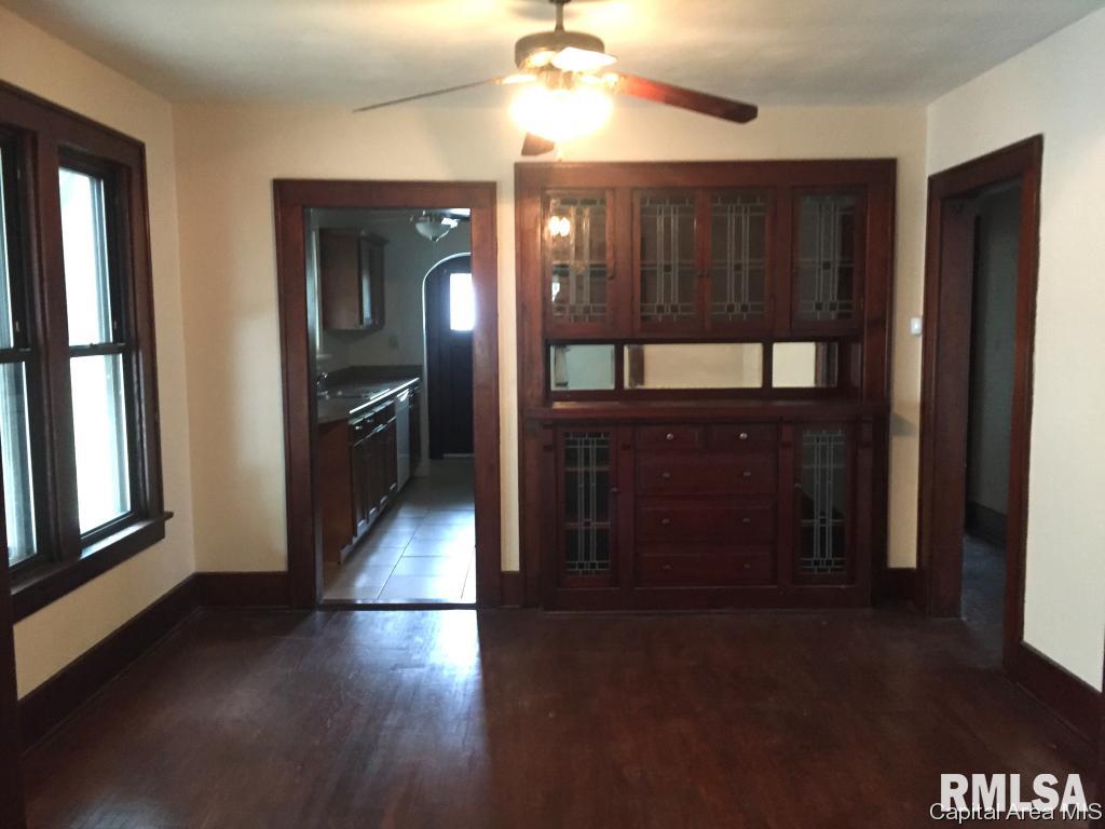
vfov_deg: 48.2
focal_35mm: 29
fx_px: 926
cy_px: 414
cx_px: 552
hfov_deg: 61.7
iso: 320
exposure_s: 1/15
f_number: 2.2
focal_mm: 4.15
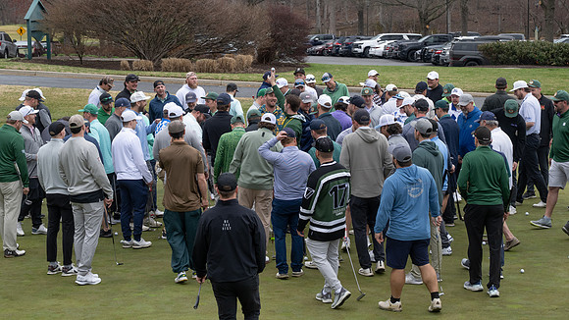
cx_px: 270
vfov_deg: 12.3
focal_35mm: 99
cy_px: 106
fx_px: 1487
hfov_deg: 21.7
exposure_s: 1/320
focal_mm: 70
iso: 560
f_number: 5.6
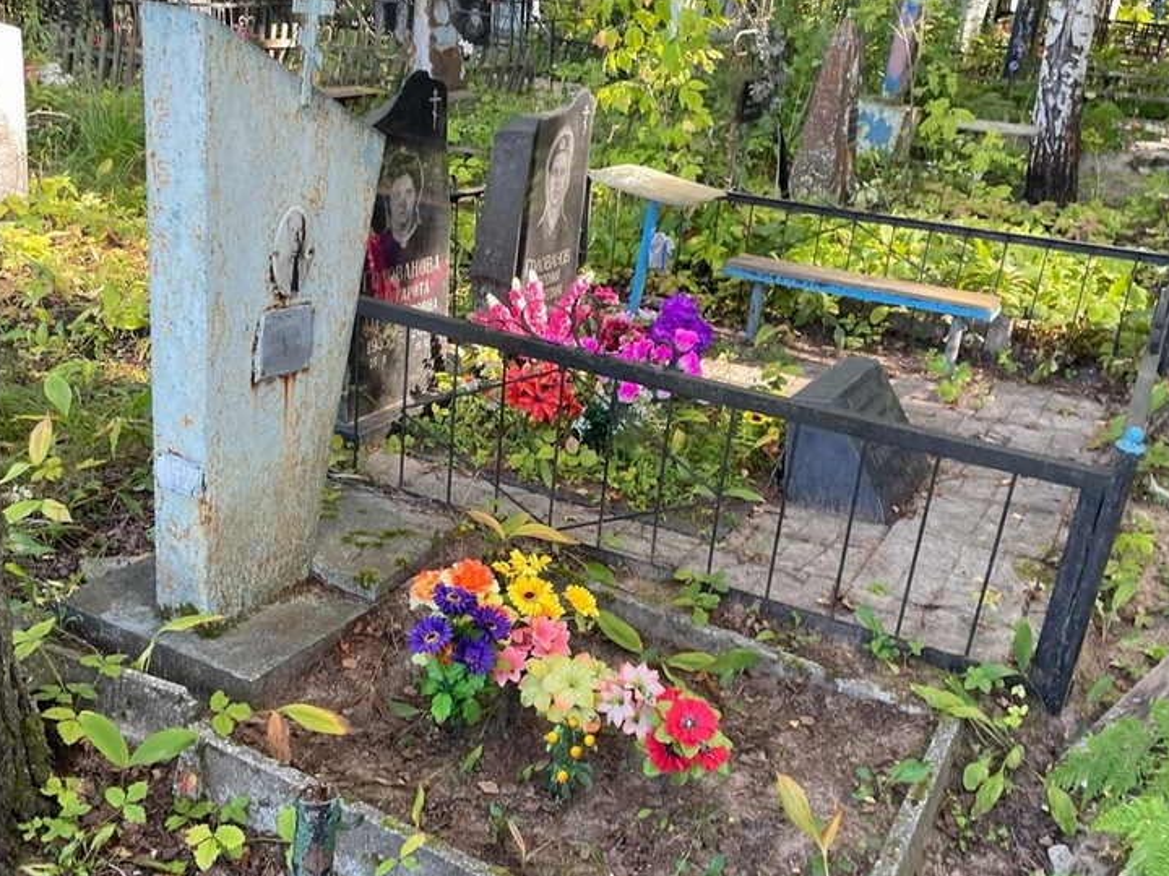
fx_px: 1250
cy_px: 539
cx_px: 562
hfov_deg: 50.1
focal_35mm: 37
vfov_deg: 38.5
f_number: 1.6
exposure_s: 1/121
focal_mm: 4.2
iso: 64
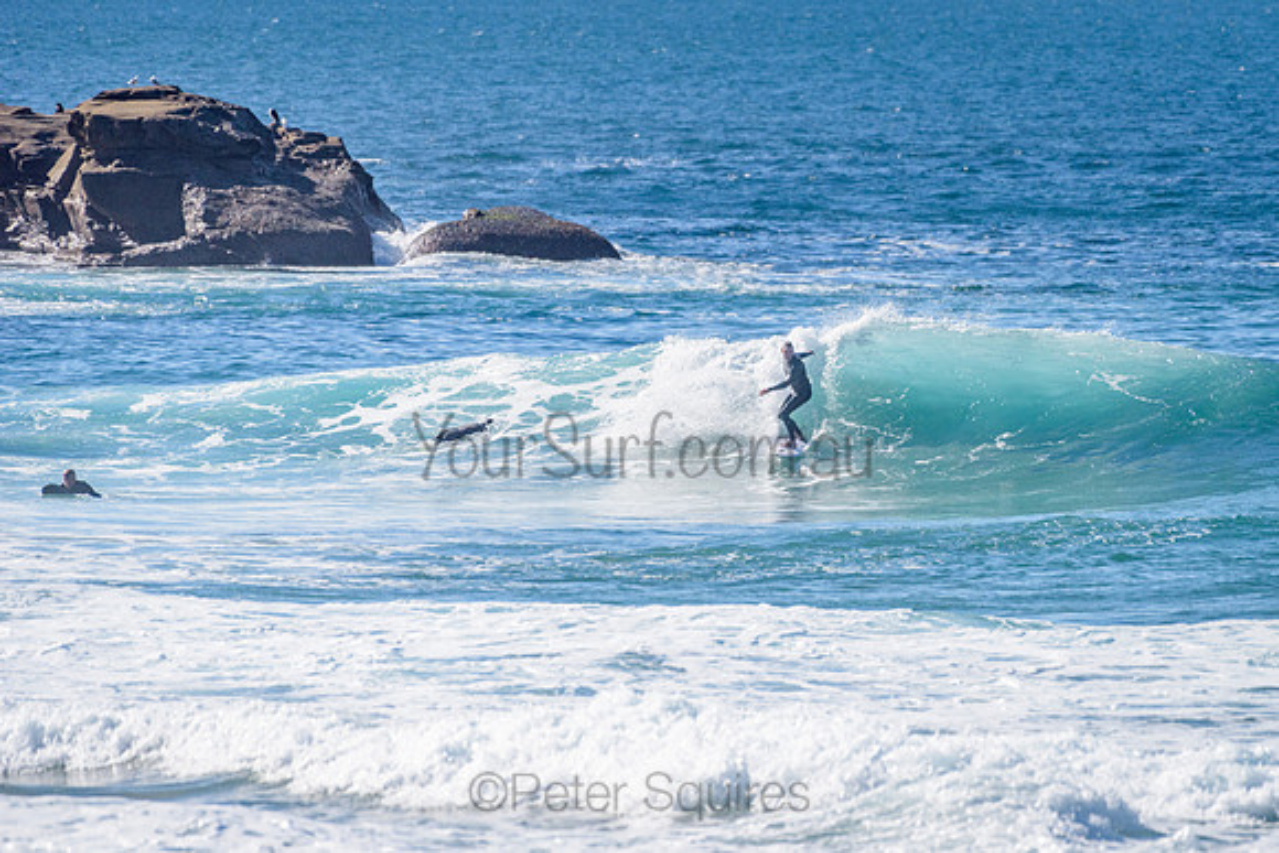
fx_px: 21792
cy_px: 395
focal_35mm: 613
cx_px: 784
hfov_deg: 3.4
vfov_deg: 2.2
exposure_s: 1/8000
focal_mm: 500
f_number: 5.6
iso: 500
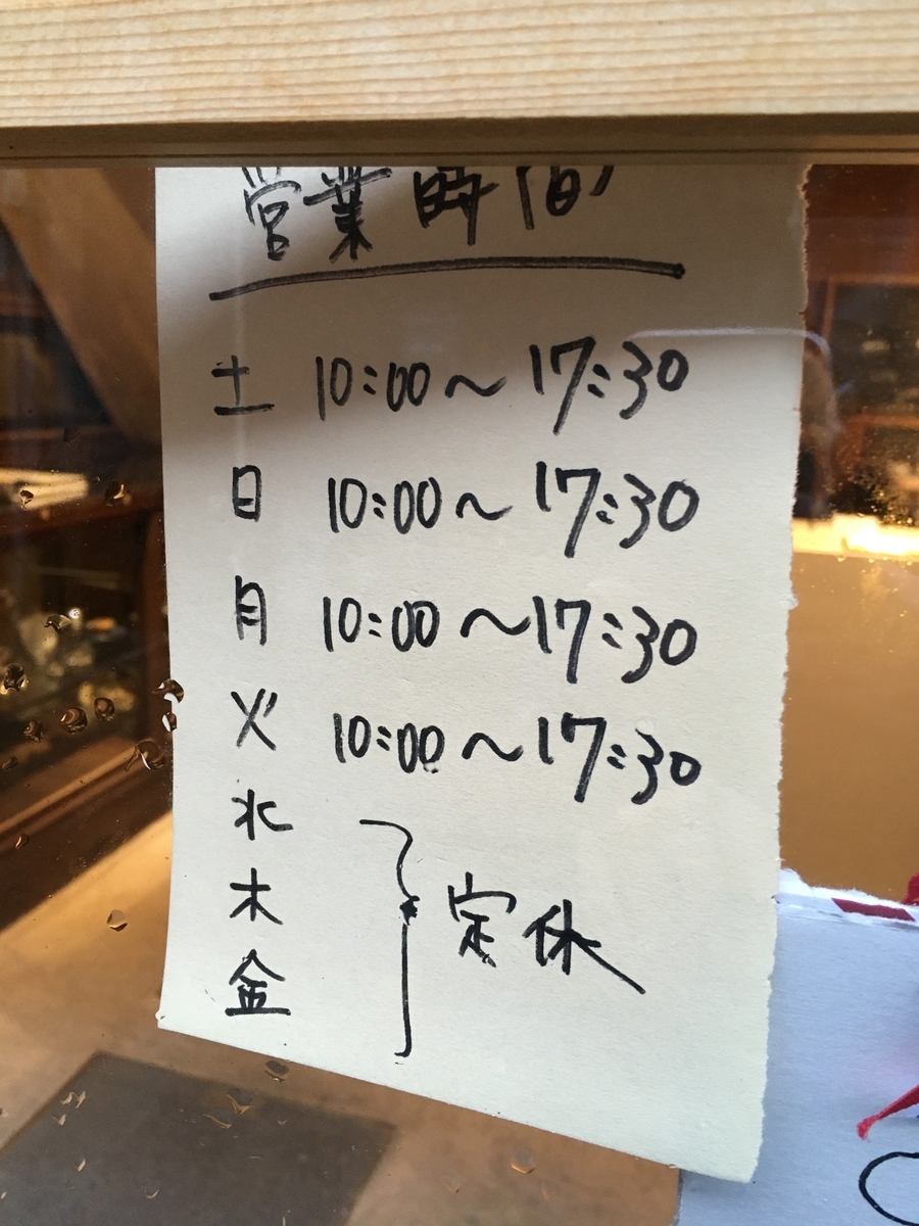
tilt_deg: -14.8
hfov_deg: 48.2
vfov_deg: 61.7
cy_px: 613
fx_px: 1027
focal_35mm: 29
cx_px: 460
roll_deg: -1.9
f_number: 2.2
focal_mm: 4.15
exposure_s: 1/30
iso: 125
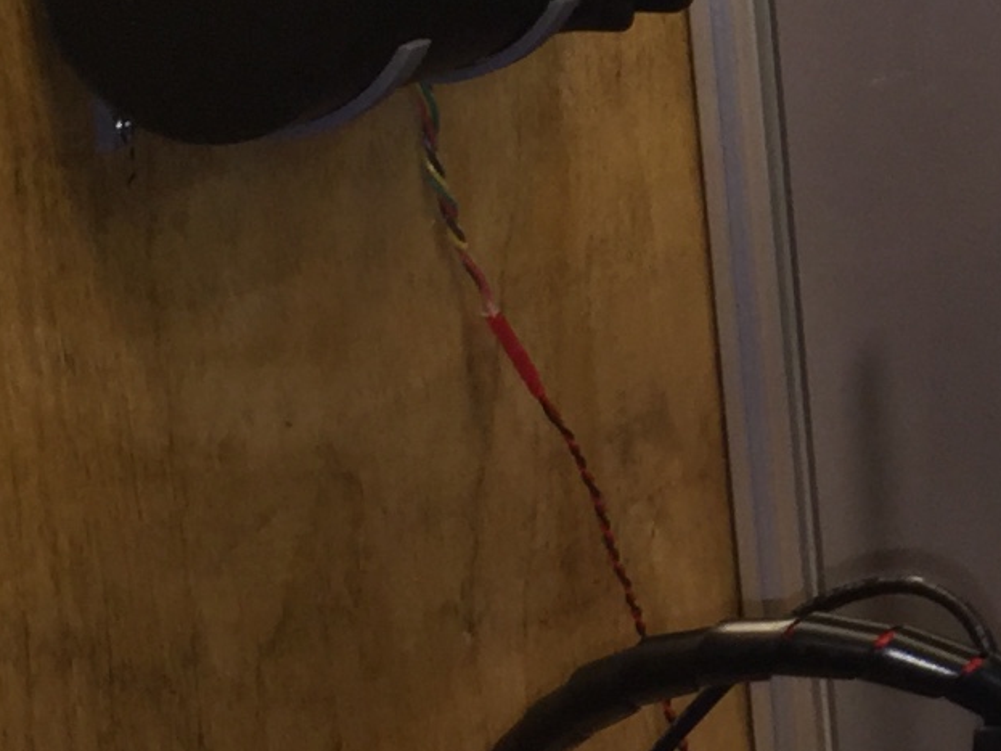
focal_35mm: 152
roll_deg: +3.1
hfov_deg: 12.4
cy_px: 363
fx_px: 4395
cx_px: 1449
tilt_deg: -12.1
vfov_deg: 9.8
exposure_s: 1/31
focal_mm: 4.15
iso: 32
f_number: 2.2
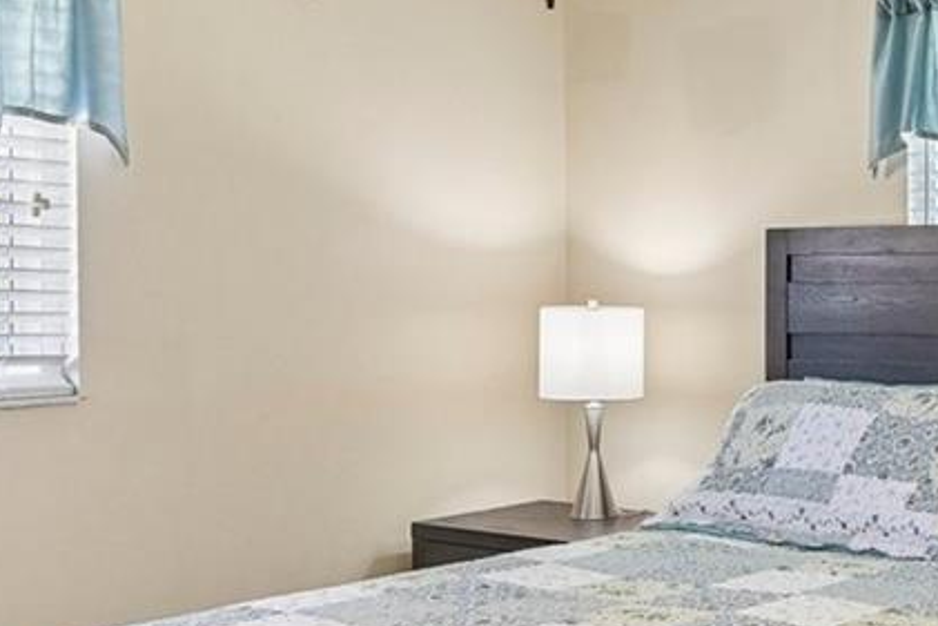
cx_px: 947
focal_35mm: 59
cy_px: 276
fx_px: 1535
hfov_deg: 31.3
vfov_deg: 23.0
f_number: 8
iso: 400
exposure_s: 1/20
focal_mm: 15.5
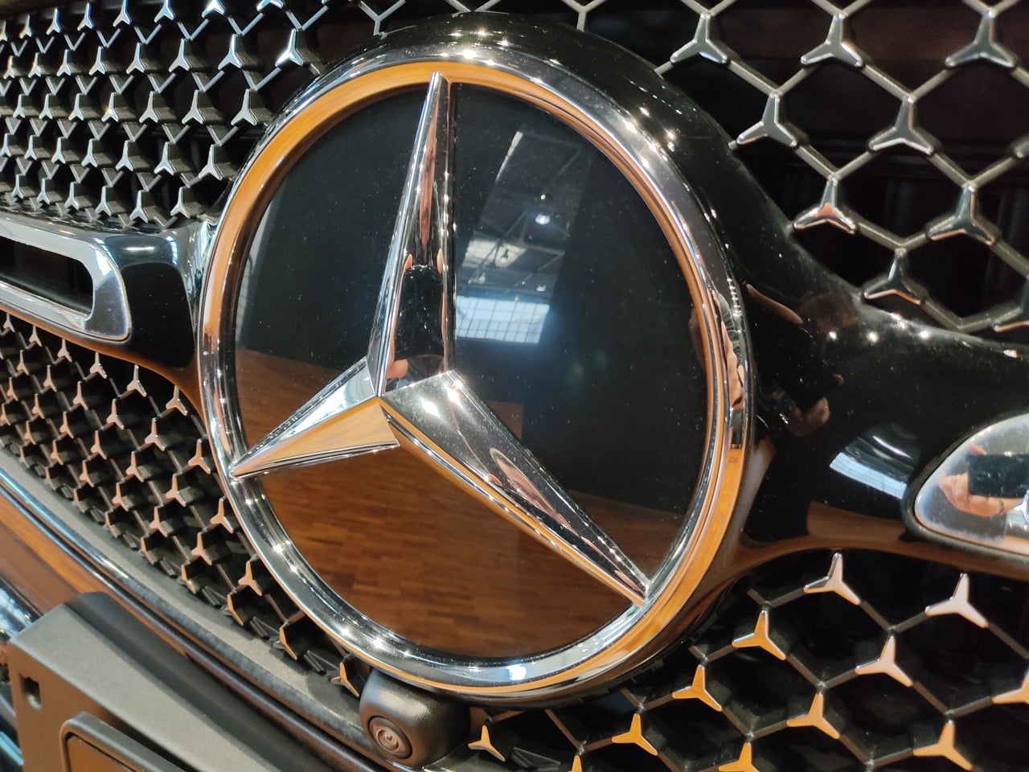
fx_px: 773
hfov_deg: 67.3
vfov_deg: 53.1
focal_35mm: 26
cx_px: 514
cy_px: 386
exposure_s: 1/20
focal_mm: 4.74
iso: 617
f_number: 1.79
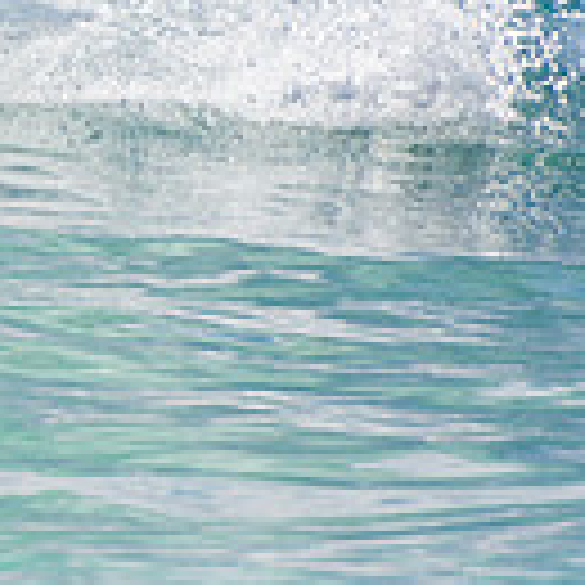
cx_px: -616
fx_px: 43536
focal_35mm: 2277
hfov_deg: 0.8
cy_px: -182
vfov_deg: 0.8
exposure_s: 1/2000
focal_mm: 400
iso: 320
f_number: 5.6
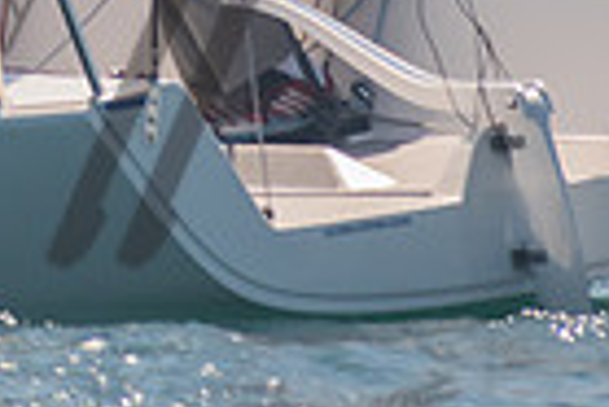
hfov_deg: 2.4
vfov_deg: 1.6
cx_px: -145
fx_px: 14292
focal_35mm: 844
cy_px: -339
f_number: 4.8
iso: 400
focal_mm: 130
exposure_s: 1/1000
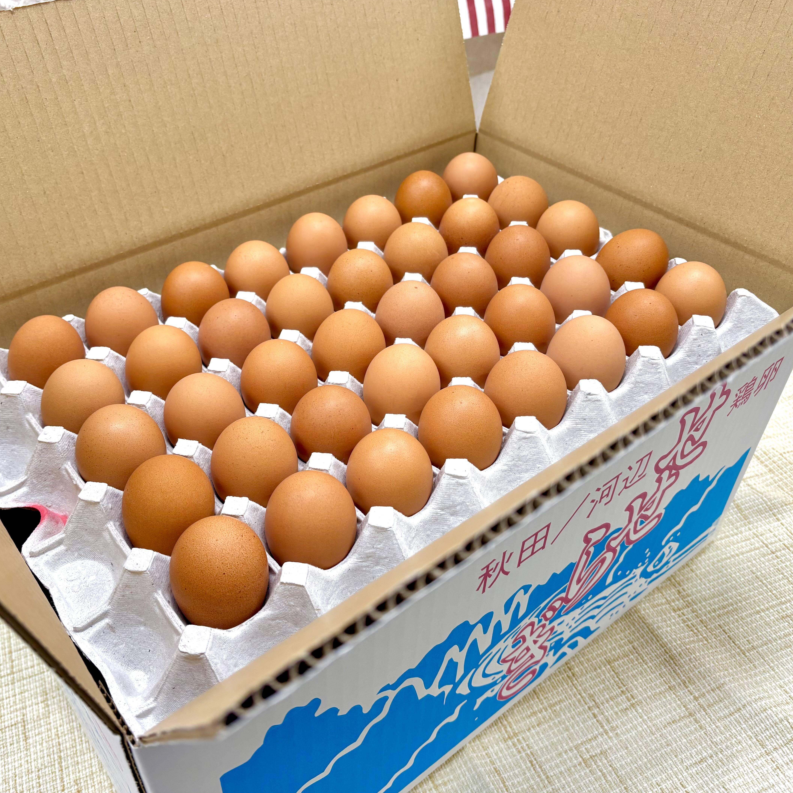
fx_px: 803
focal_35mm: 31
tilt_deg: -41.3
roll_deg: +0.7
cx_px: 344
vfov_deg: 52.5
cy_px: 396
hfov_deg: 52.4
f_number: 1.6
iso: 100
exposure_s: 1/100
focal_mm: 5.96
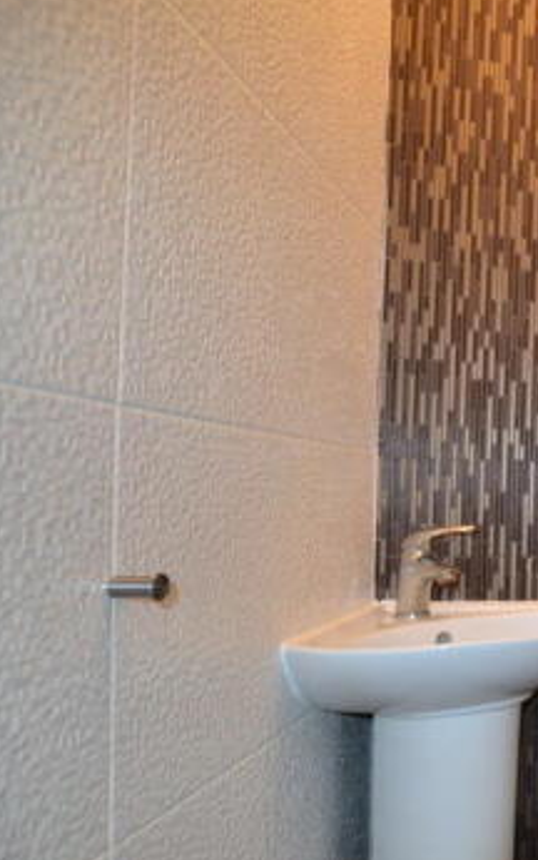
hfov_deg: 28.6
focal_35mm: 29
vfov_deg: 64.2
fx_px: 679
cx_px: 798
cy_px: 505
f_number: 3.5
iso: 1000
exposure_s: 1/60
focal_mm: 10
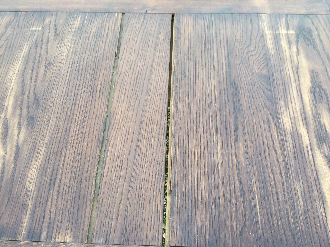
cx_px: 165
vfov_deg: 45.4
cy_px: 124
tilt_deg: -62.5
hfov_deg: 58.4
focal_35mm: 31
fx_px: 296
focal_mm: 3.3
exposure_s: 1/50
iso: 25
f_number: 2.4
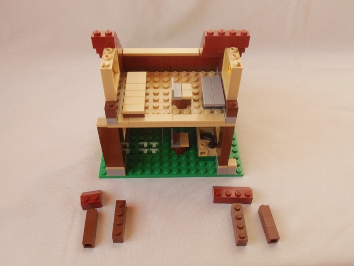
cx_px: 177
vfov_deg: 38.7
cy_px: 133
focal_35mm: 37
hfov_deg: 50.1
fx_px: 378
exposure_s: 1/100
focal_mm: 6.61
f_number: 3.9
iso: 80
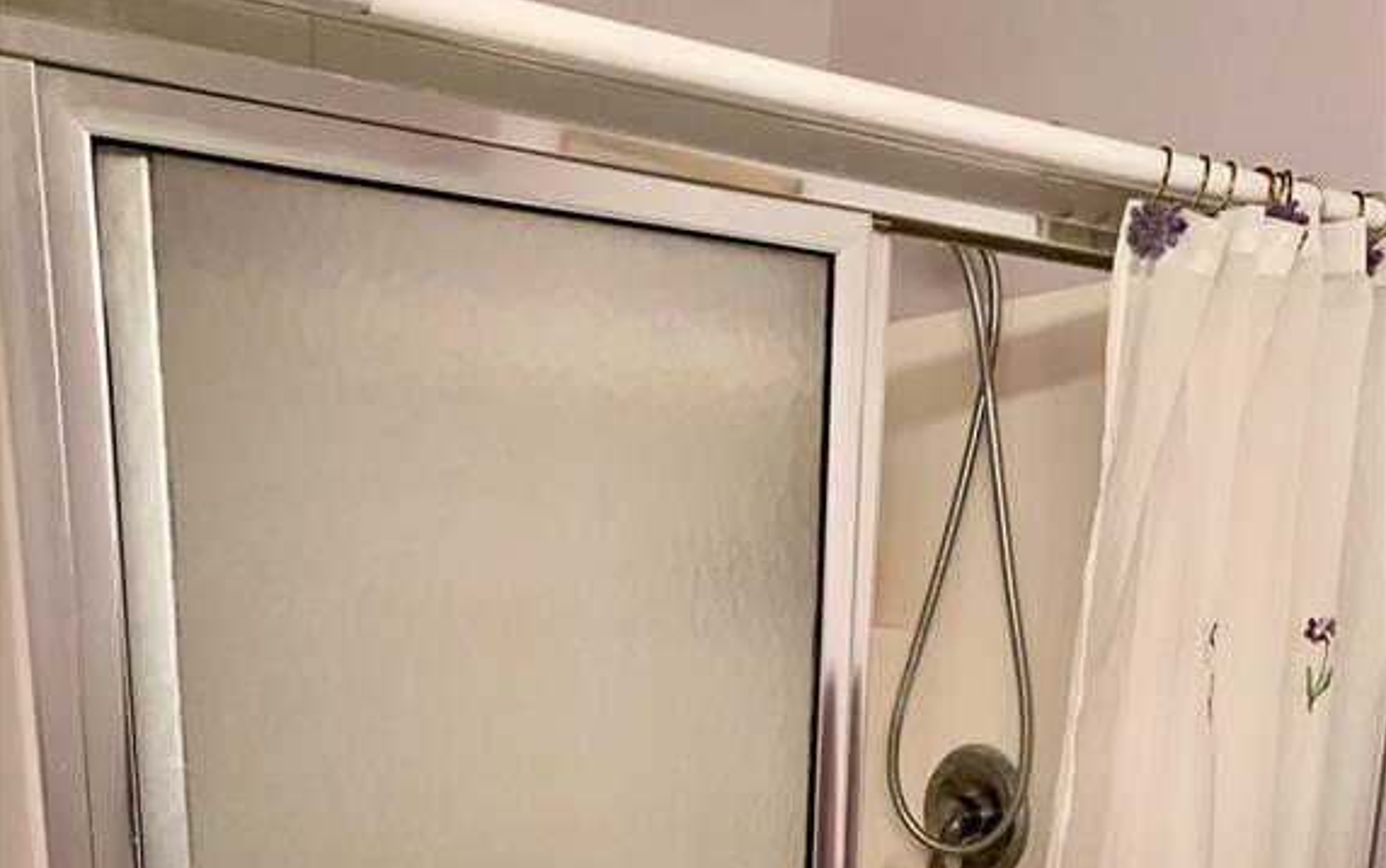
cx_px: 691
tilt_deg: -12.5
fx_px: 1398
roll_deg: -0.6
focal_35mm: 37
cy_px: 890
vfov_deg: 31.6
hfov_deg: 52.7
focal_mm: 4.25
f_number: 1.8
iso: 250
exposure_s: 1/60
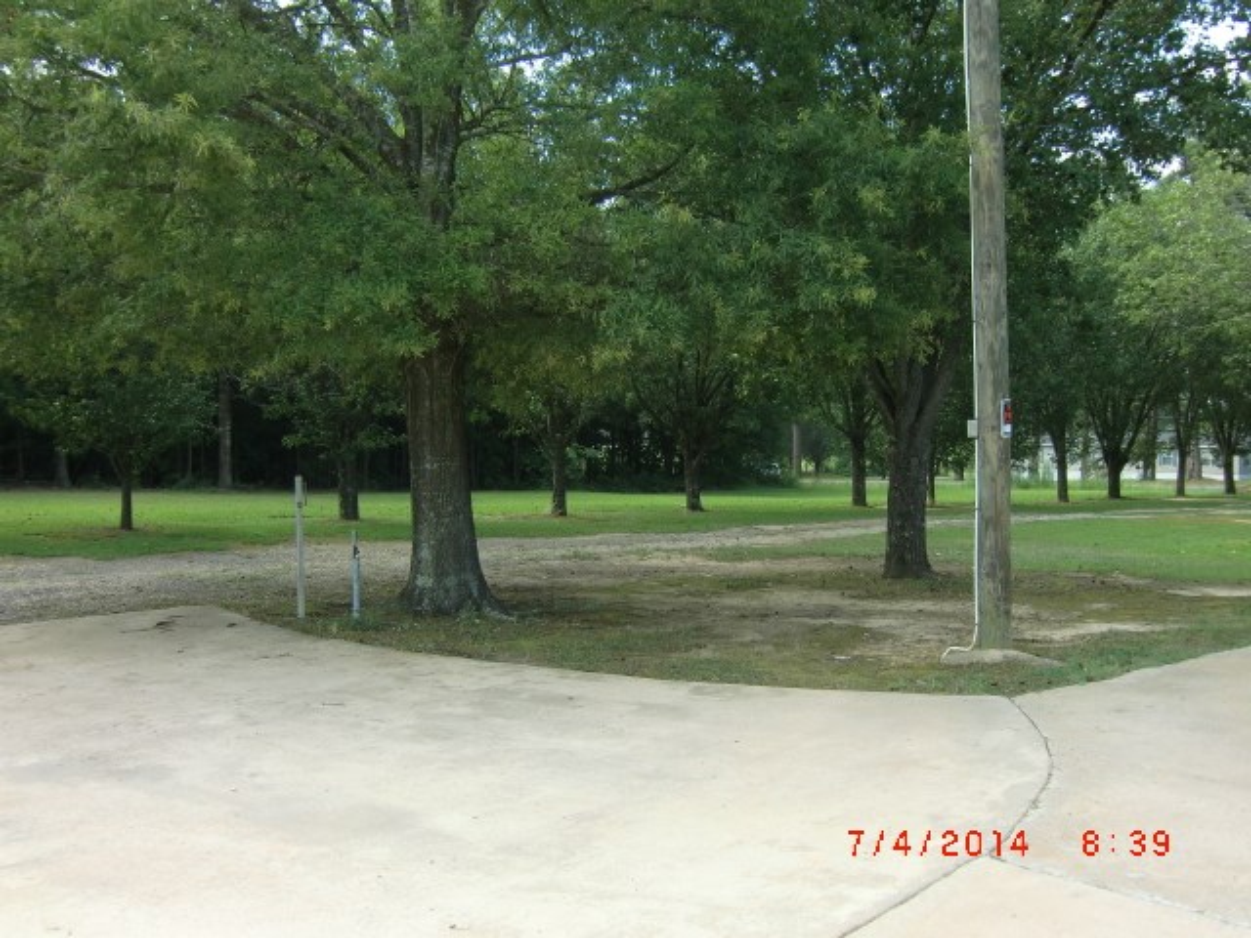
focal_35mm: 34
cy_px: 469
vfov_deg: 41.8
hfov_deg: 54.0
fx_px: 1229
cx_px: 626
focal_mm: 6.1
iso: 64
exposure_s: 1/160
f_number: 3.6
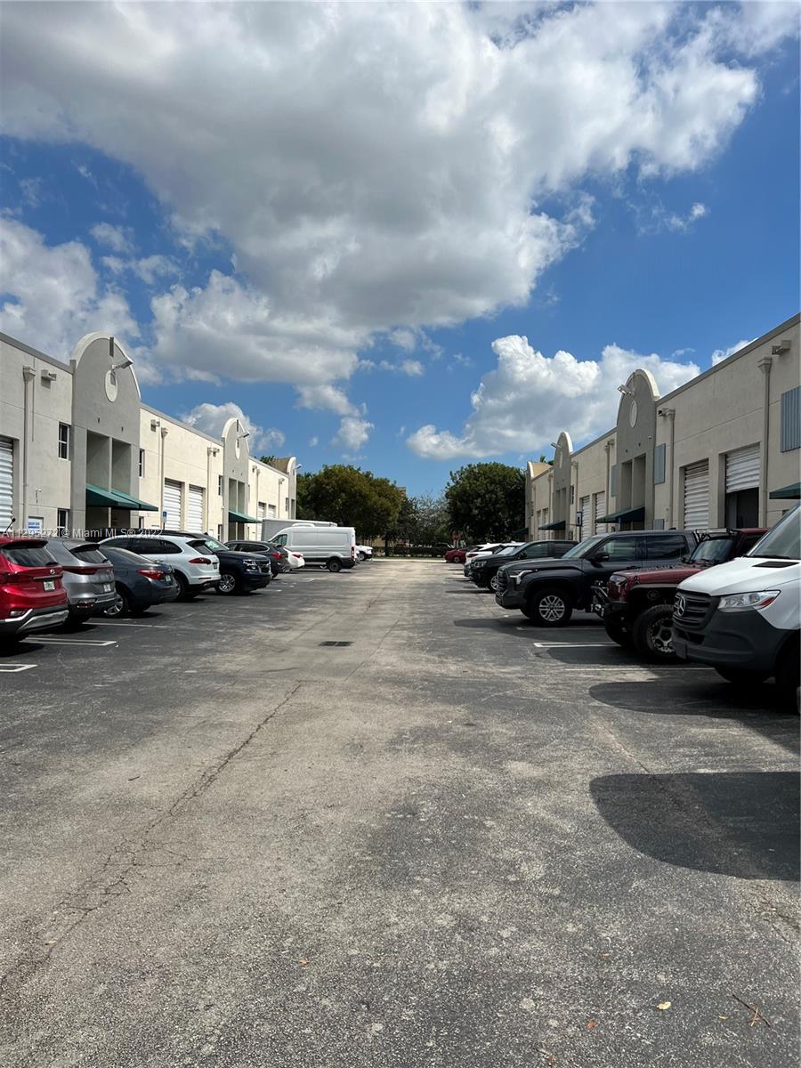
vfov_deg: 67.3
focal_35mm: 26
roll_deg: -3.9
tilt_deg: +1.8
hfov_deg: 53.1
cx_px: 400
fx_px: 802
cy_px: 534
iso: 50
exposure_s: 1/8000
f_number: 1.5
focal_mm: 5.7
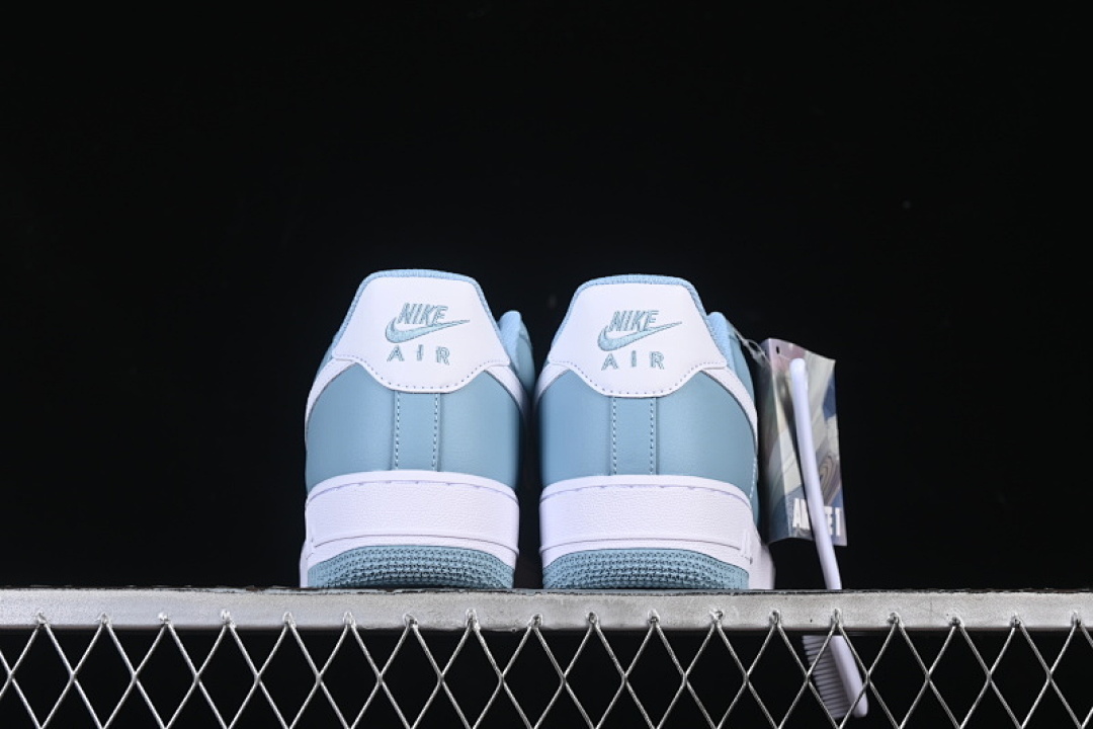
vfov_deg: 18.2
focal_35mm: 75
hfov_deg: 27.0
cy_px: 364
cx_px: 546
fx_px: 2277
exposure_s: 1/80
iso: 160
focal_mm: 50
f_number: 8
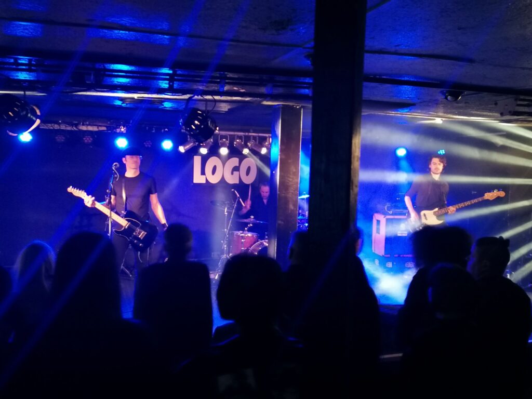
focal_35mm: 34
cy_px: 200
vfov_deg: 41.8
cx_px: 266
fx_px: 523
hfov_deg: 54.0
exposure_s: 1/16.7
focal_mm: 4.75
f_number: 1.8
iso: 800
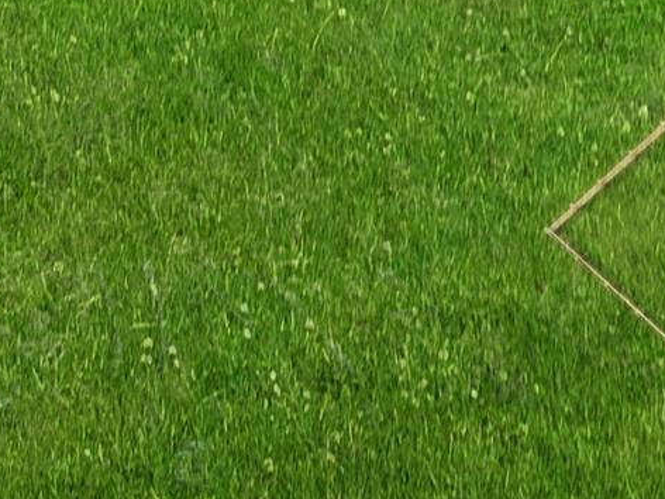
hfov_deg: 17.0
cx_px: 1019
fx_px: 1998
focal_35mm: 104
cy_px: -222
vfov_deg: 13.5
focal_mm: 4.5
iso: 100
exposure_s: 1/800
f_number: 2.8
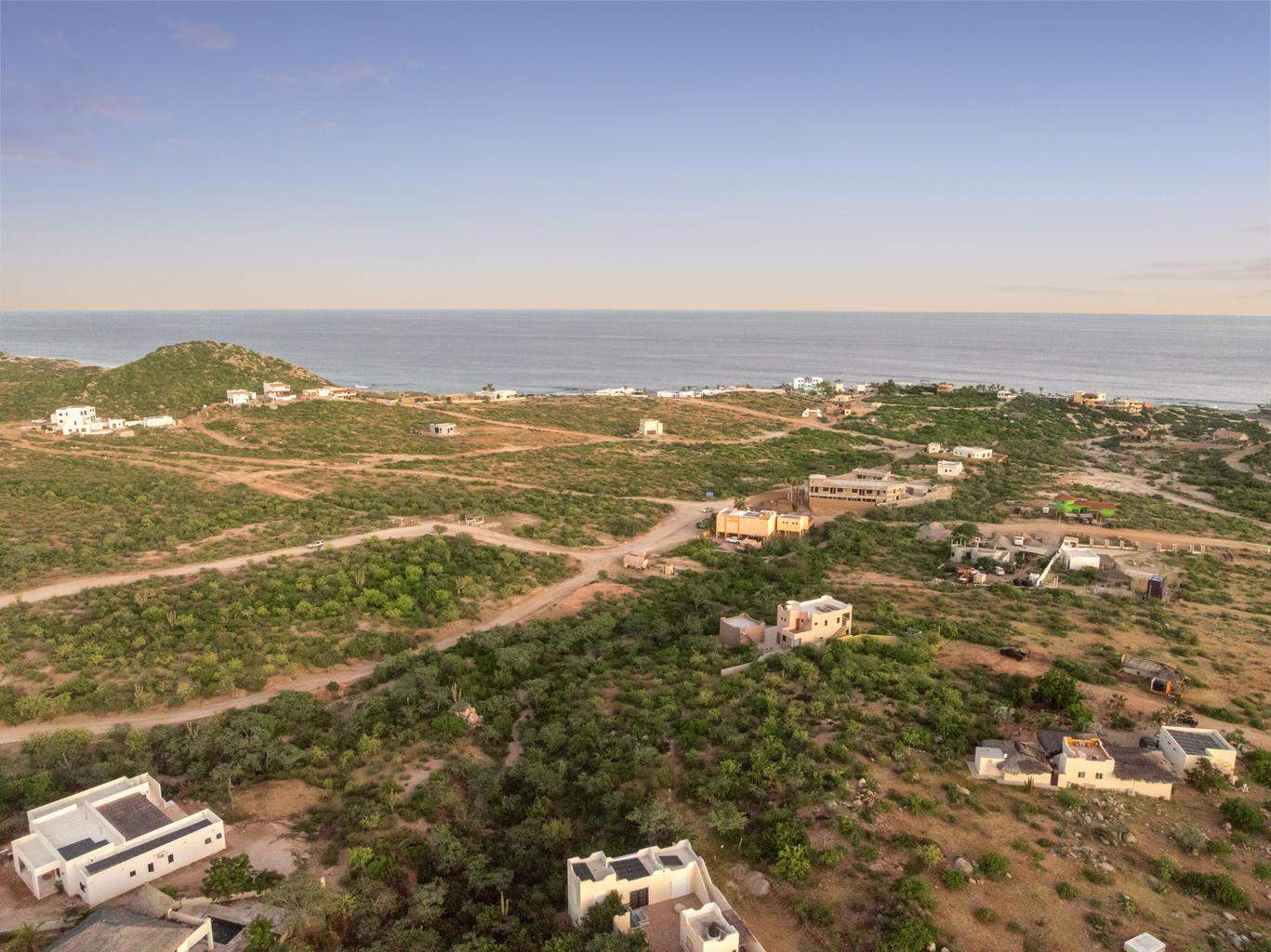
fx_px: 881
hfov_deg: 71.6
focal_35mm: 24
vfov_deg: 56.8
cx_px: 636
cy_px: 476
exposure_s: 1/30
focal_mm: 12.29
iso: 1600
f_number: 6.3
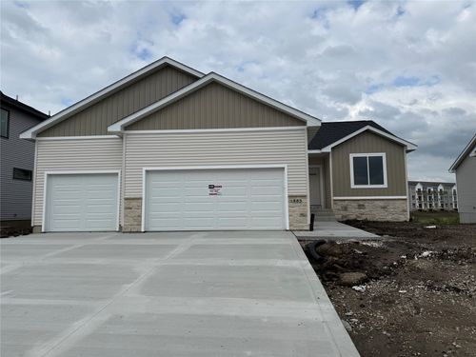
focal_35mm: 24
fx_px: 330
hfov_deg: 71.6
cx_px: 238
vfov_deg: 56.8
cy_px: 178
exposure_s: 1/6173
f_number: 1.78
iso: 80
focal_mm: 6.76
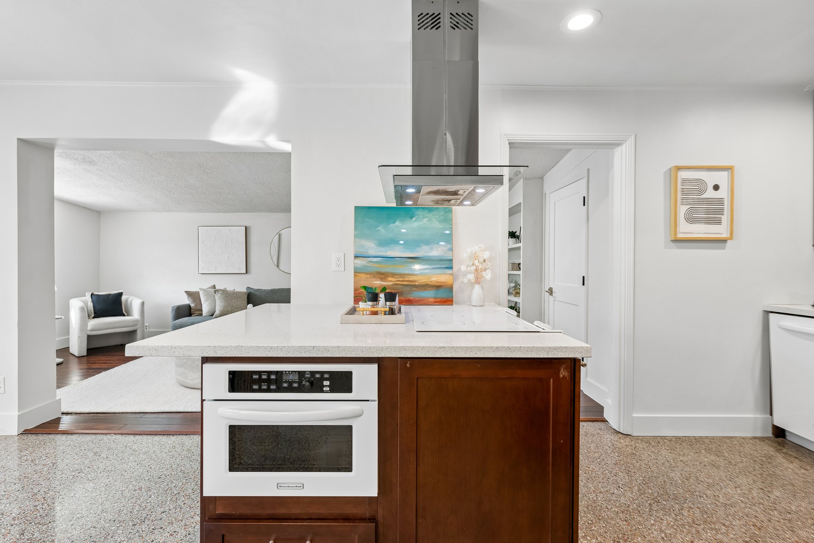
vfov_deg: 73.7
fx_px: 362
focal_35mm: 16
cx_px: 407
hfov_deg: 96.7
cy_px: 272
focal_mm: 16
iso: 800
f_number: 8
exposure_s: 1/40
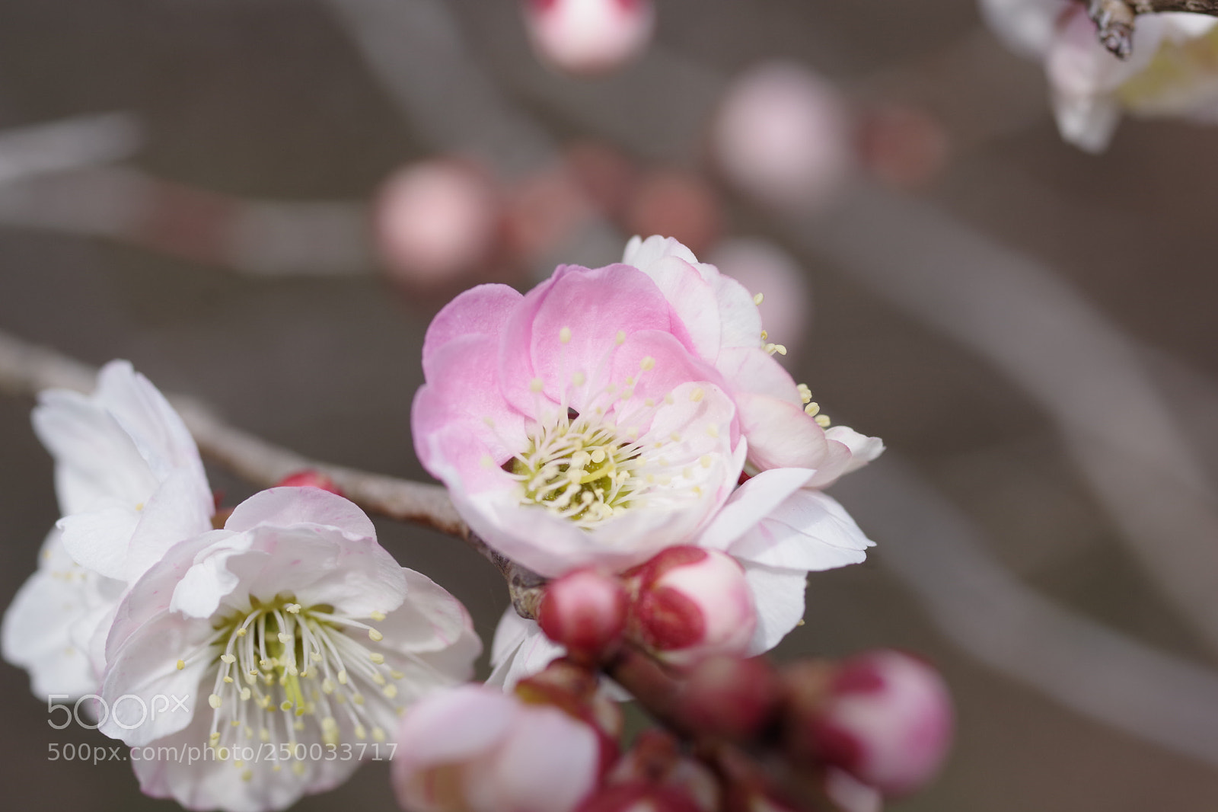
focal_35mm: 75
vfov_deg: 18.2
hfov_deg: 27.0
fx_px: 2537
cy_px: 406
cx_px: 609
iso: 200
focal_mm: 50
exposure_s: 1/250
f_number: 5.6
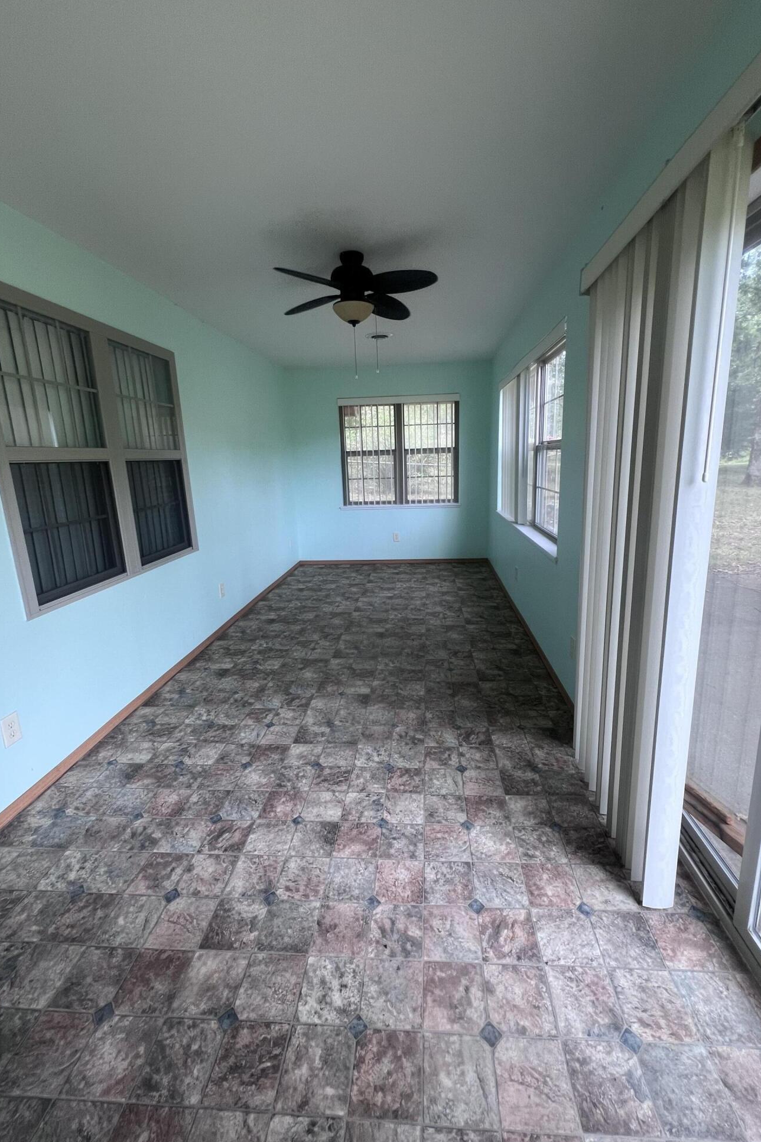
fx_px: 444
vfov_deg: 104.2
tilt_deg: -10.1
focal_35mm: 14
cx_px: 390
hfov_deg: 81.2
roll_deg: +1.3
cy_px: 560
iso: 100
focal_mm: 1.57
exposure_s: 1/99
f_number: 1.8
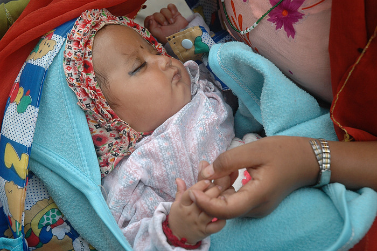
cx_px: 188
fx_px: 863
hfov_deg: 24.6
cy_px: 126
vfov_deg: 16.5
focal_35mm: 82
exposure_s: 1/400
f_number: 4.5
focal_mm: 55
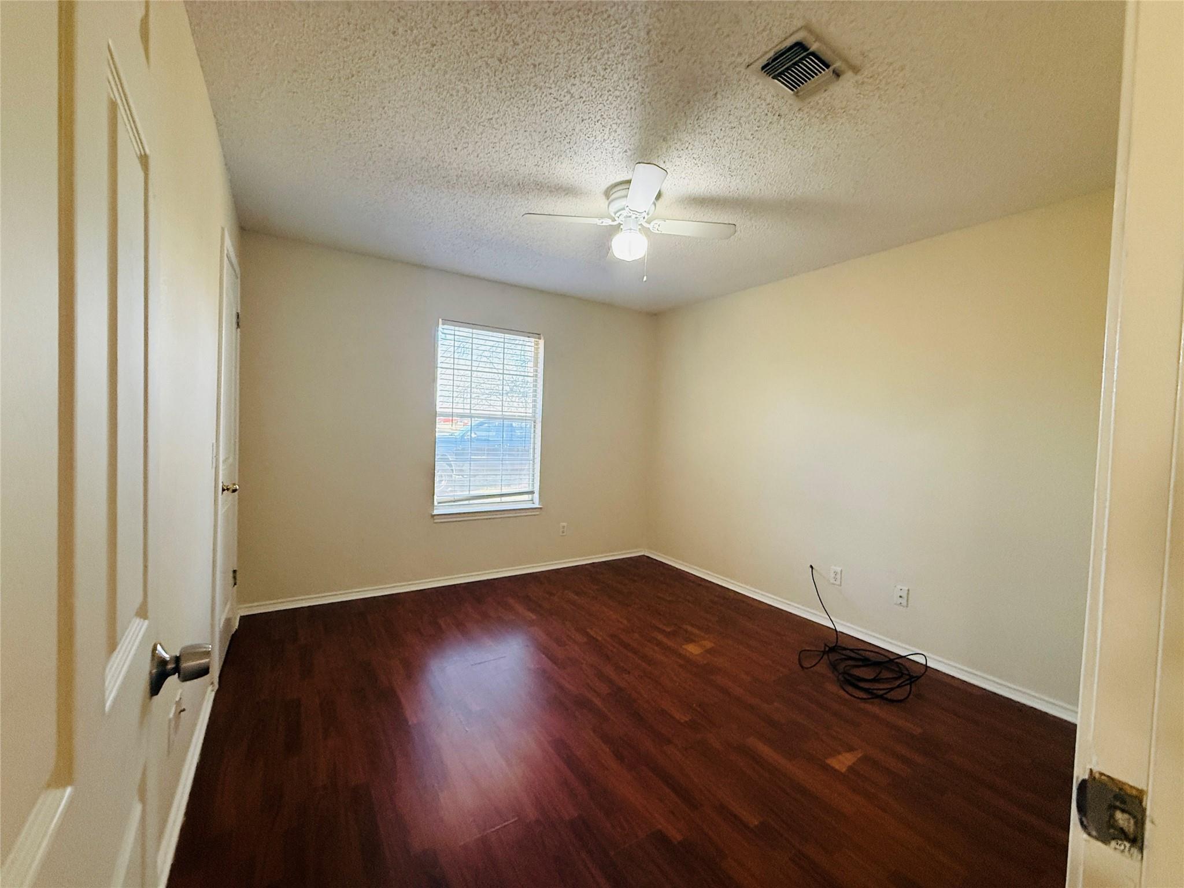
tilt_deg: +0.1
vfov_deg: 85.7
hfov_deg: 102.1
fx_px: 479
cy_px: 444
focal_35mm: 14
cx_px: 592
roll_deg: -1.6
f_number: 2.2
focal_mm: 2.22
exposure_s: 1/120
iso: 640
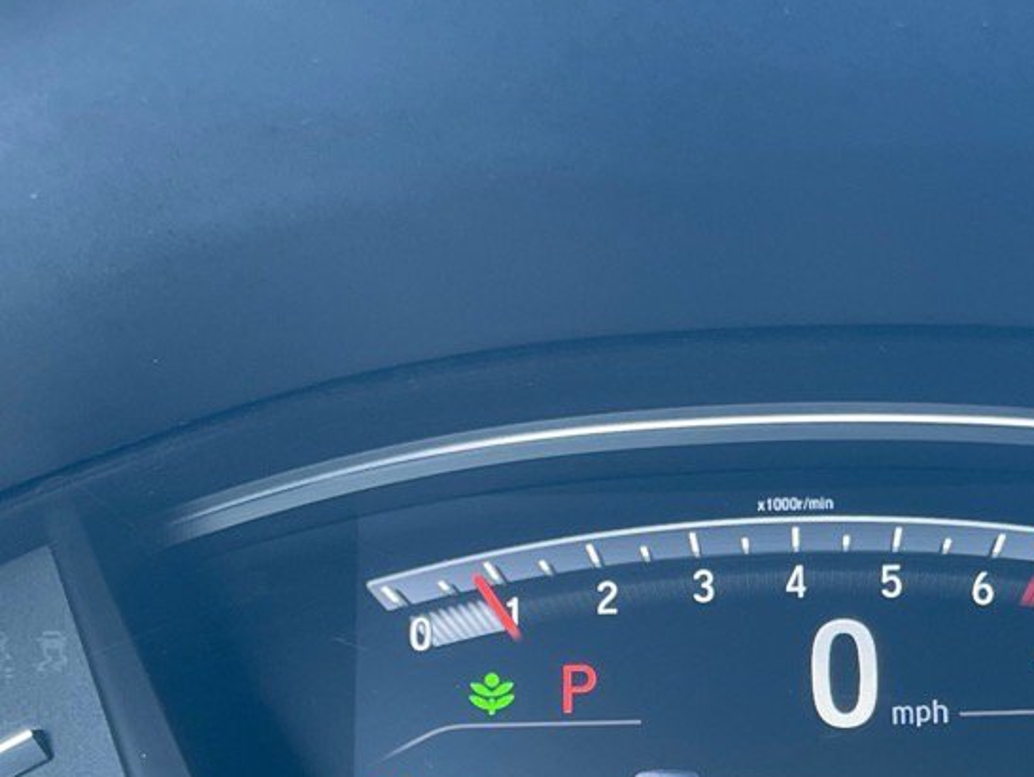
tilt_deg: -19.4
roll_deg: +1.2
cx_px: 756
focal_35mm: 76
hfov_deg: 25.4
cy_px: 781
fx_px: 2272
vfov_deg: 18.9
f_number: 1.6
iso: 125
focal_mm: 5.1
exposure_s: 1/63
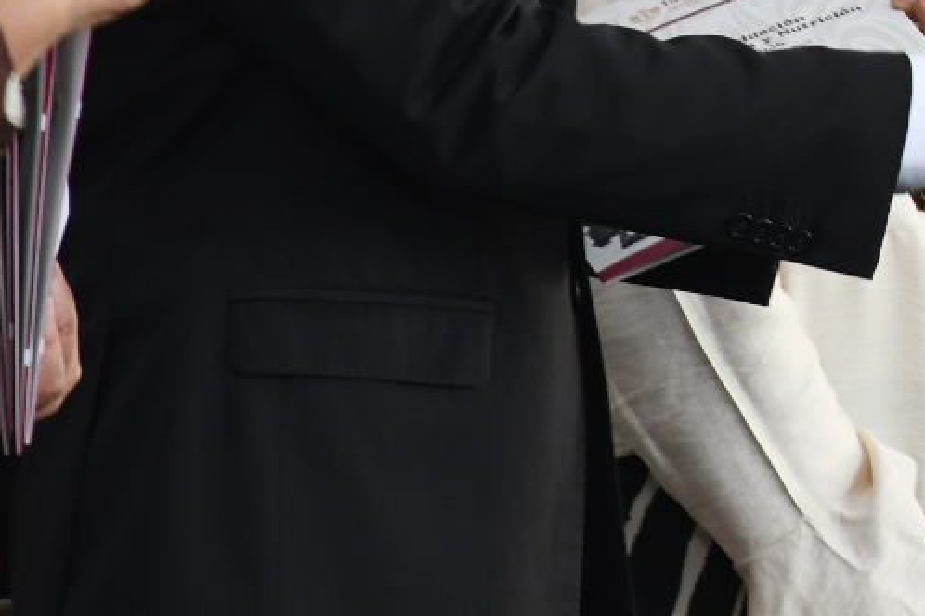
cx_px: 1174
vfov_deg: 2.0
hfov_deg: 3.0
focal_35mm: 683
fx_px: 17548
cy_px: -30
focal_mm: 140
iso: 1000
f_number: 7.1
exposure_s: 1/125
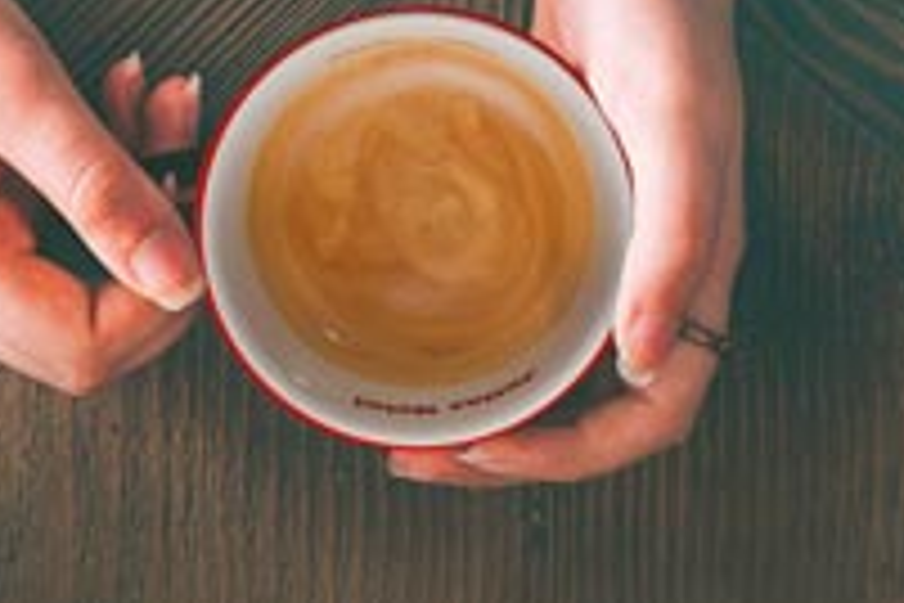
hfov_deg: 13.5
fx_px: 3741
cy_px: 562
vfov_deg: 9.2
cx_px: -90
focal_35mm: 149
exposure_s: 1/15
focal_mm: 50
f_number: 5
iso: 250
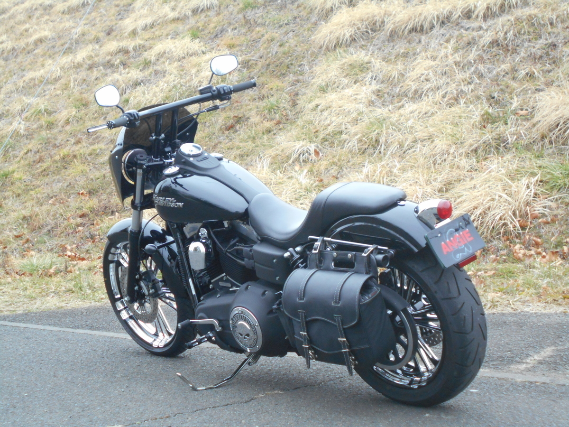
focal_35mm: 58
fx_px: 953
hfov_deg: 33.2
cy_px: 214
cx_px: 284
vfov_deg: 25.2
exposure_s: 1/250
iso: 280
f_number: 4.9
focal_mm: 10
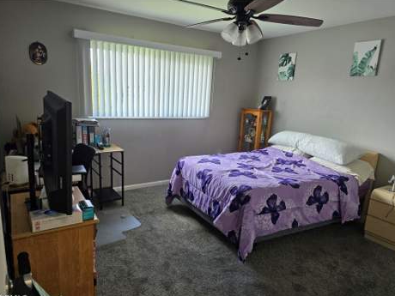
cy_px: 151
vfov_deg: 56.8
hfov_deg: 71.6
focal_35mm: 24
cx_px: 196
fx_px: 274
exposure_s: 1/120
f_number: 1.7
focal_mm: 6.3
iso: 200
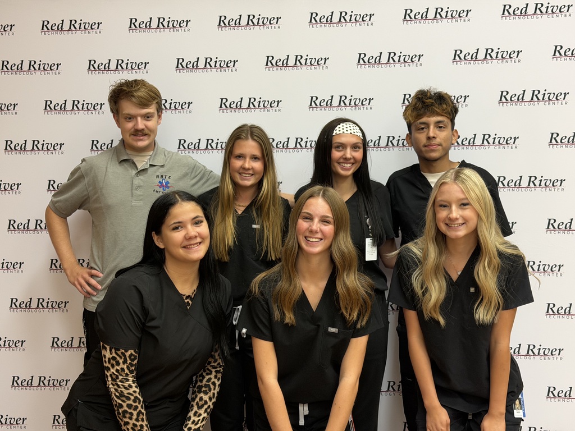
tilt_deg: -4.0
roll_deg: +0.9
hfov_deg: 39.7
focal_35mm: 48
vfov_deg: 30.3
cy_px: 216
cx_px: 288
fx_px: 797
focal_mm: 6.76
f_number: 1.78
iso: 200
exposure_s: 1/60
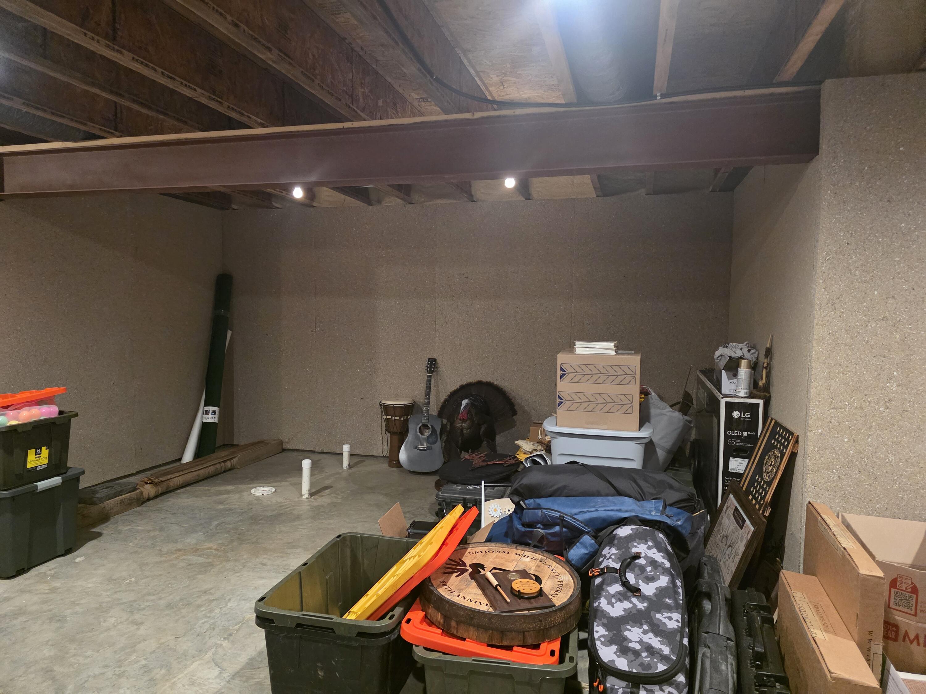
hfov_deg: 73.9
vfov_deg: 58.9
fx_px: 615
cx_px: 463
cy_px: 347
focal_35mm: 23
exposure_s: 1/120
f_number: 1.7
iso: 2500
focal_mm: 6.3
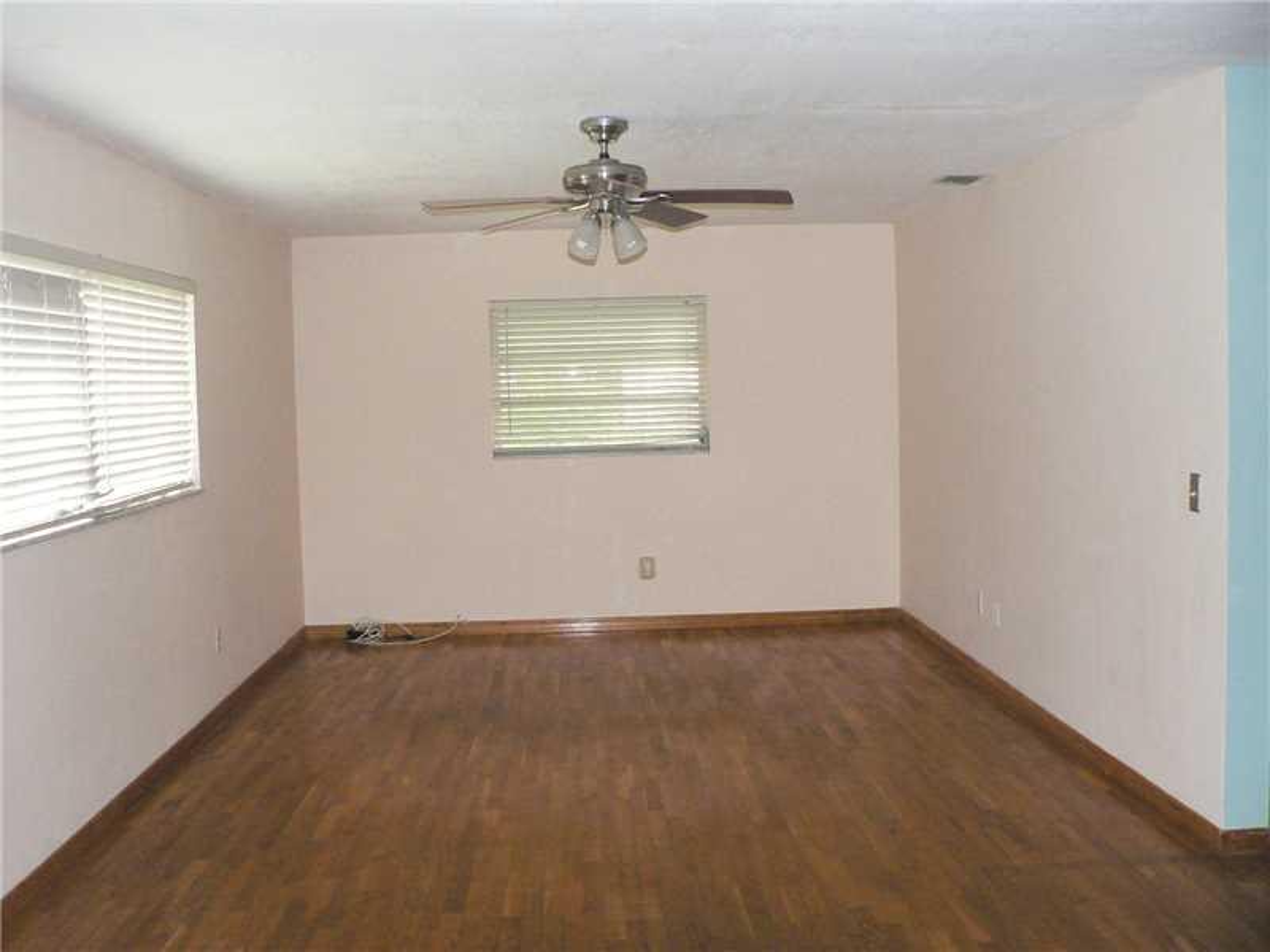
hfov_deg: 51.4
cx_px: 635
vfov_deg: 39.7
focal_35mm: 36
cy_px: 476
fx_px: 1321
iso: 400
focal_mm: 6
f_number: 2.8
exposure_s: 1/60
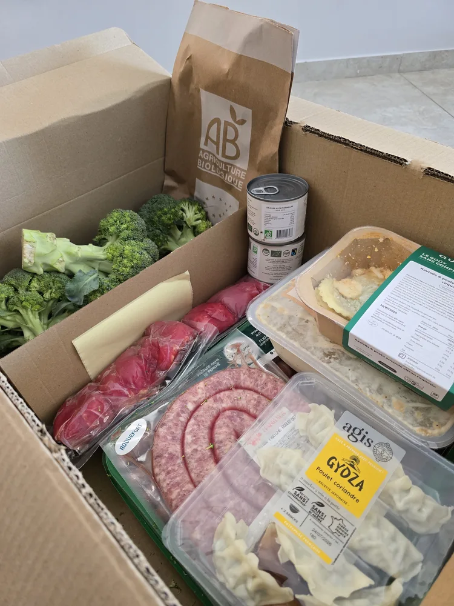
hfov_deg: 58.9
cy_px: 303
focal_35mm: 23
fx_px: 402
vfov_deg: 73.9
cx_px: 227
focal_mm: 6.3
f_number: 1.7
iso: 640
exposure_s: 1/100
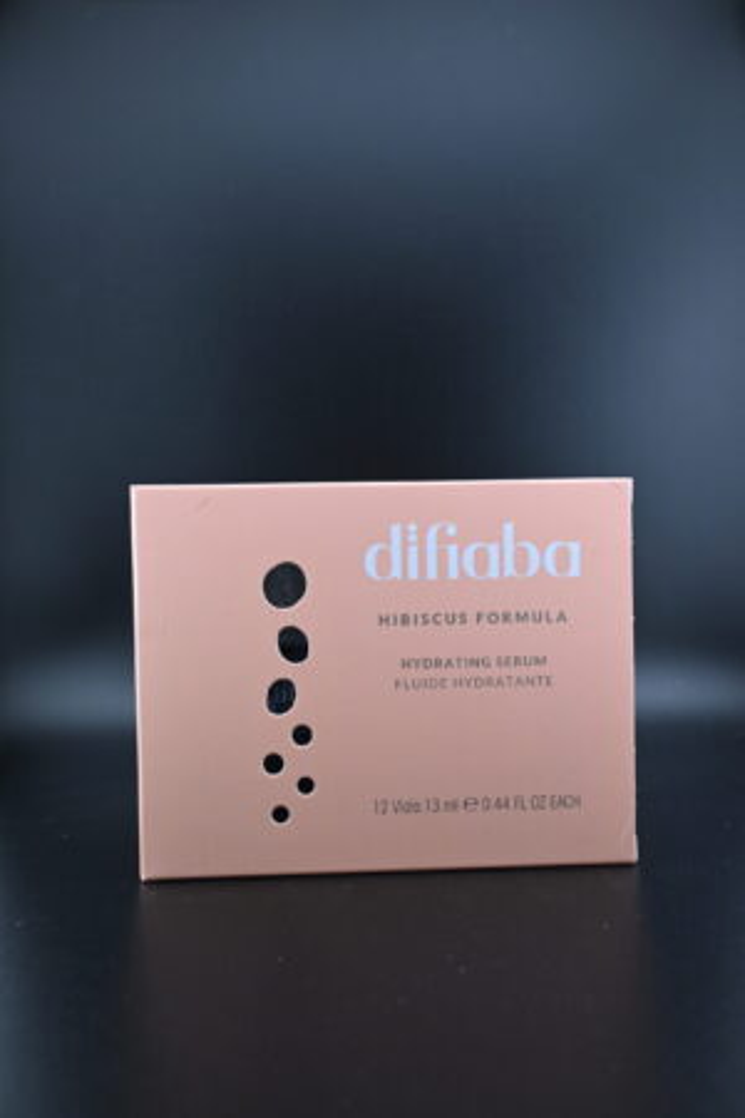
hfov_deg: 41.7
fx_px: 978
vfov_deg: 59.5
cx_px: 372
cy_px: 559
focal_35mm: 32
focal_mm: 21
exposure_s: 1/125
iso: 640
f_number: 4
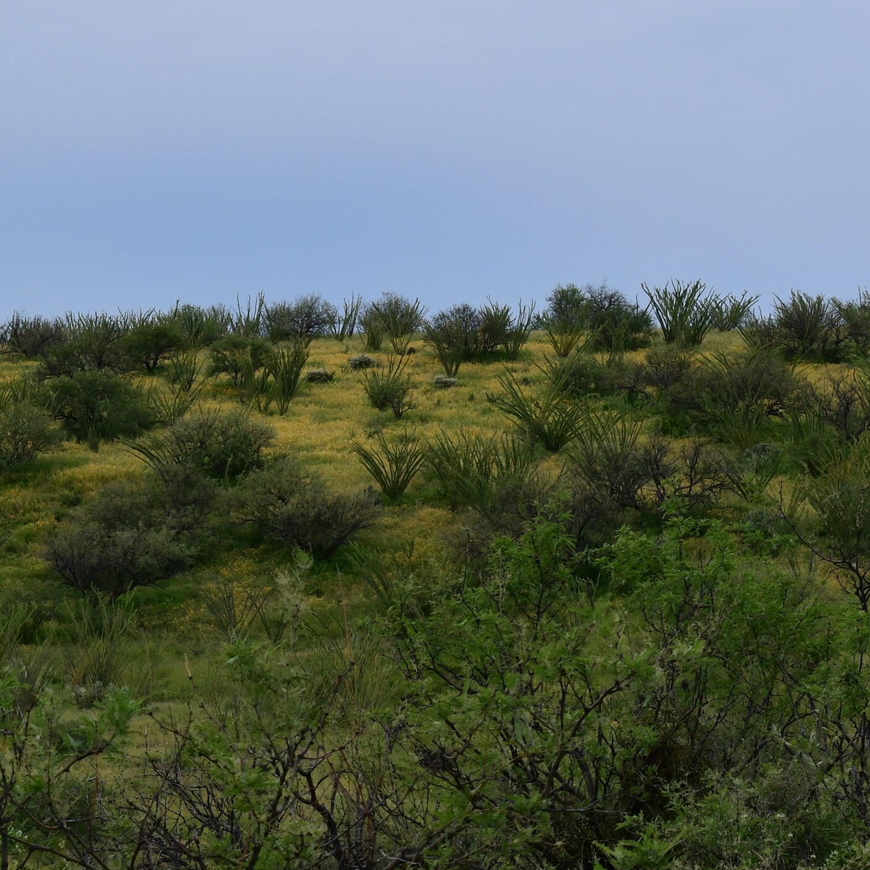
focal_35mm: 142
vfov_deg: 12.3
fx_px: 4038
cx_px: 364
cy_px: 372
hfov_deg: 12.3
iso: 800
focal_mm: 52
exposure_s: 1/500
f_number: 11
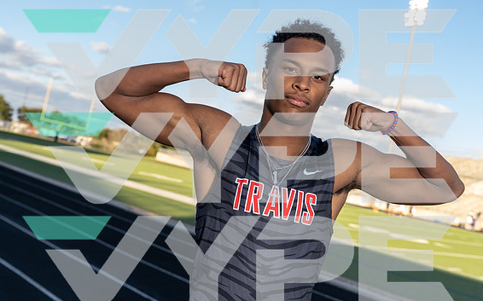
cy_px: 158
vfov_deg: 27.9
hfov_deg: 43.5
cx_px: 242
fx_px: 605
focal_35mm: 46
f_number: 5.6
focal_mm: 44
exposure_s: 1/250
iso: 250
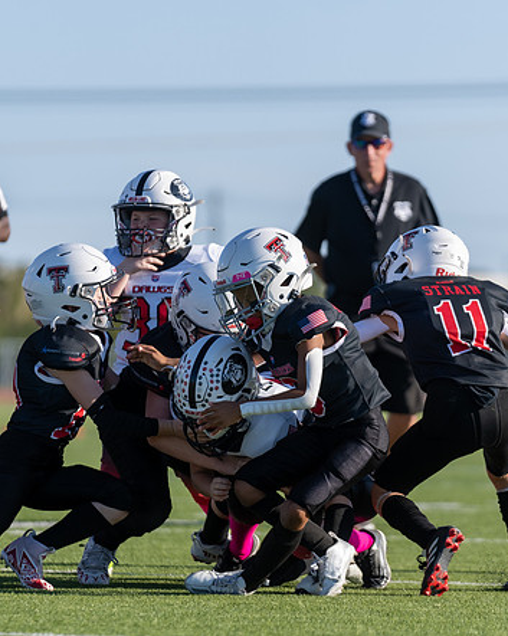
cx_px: 265
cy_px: 348
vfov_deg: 5.4
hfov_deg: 4.3
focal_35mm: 358
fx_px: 6735
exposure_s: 1/1600
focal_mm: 200
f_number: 2.8
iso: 100
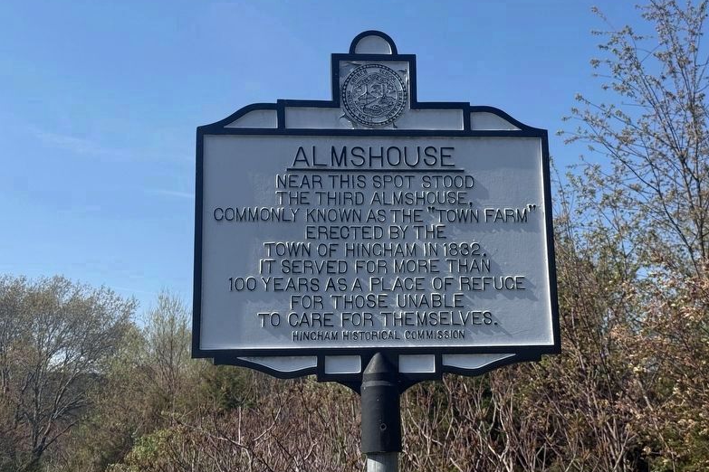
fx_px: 1004
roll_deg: +0.6
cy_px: 231
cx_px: 361
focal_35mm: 51
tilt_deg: +12.7
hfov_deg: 38.9
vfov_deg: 26.5
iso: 64
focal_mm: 6.76
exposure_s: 1/4098
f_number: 1.78
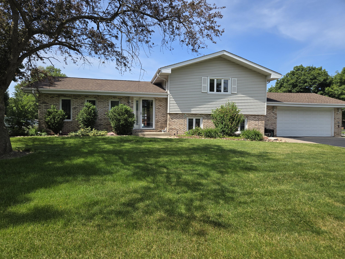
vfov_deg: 58.9
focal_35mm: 23
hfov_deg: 73.9
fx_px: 229
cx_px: 172
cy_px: 130
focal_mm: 5.4
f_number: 1.8
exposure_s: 1/1336
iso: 25
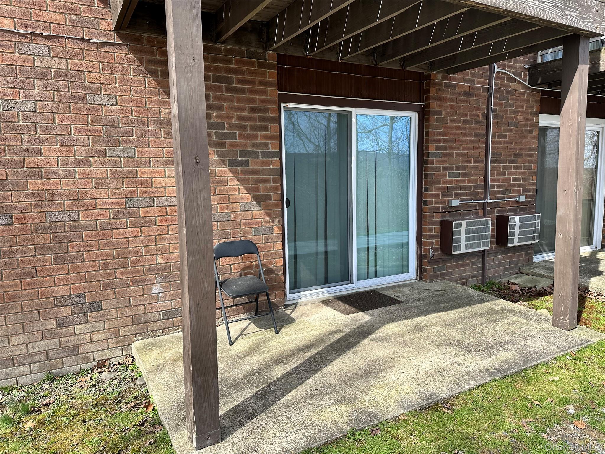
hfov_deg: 71.6
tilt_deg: -6.1
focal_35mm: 24
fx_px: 419
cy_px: 227
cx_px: 302
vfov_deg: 56.8
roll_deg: +1.1
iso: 80
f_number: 1.78
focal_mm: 6.86
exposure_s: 1/1272
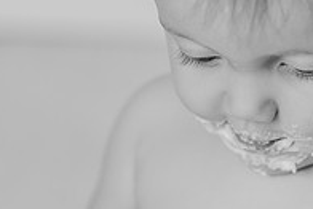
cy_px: 63
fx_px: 2184
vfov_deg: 5.5
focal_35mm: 251
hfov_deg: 8.2
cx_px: 311
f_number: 2.8
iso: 100
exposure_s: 1/160
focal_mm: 85
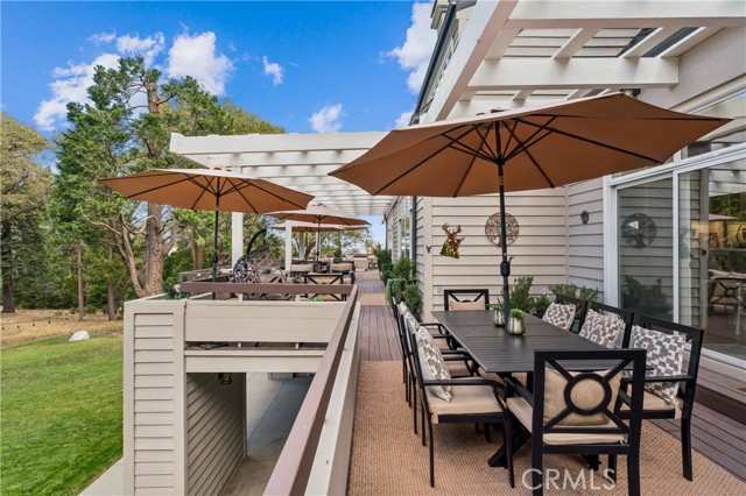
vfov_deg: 66.5
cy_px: 248
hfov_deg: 89.1
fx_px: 379
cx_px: 373
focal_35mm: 18
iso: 100
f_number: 22
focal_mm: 18.3
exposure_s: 1/6
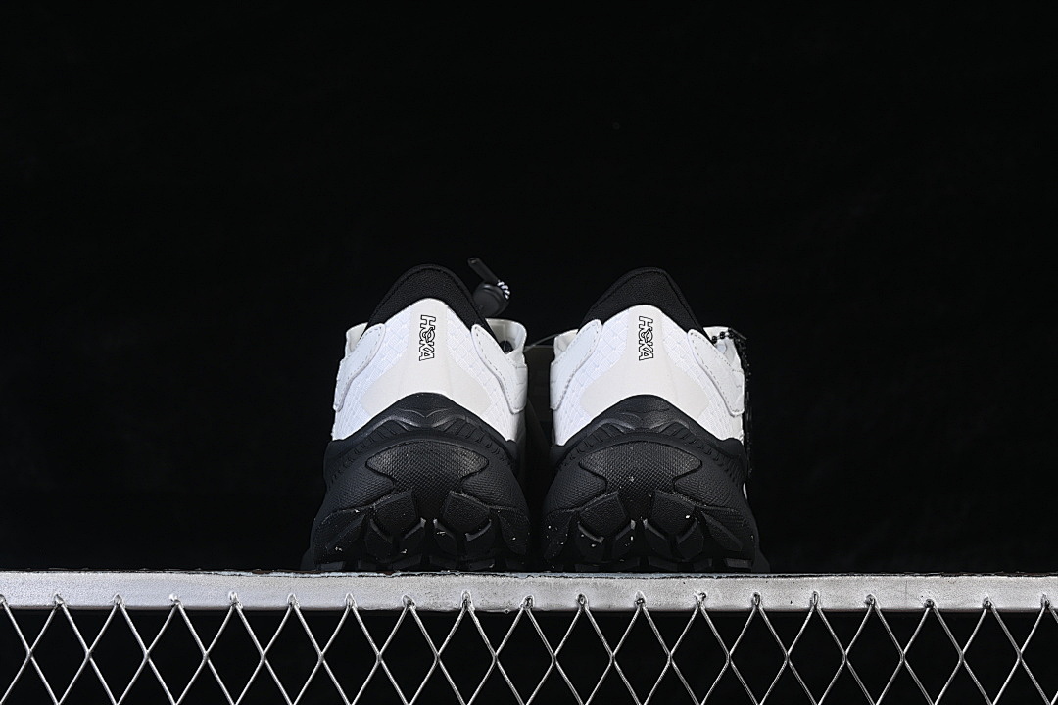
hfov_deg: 28.1
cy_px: 352
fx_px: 2116
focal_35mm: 72
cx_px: 529
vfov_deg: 18.9
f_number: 8
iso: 160
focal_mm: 48
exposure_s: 1/60
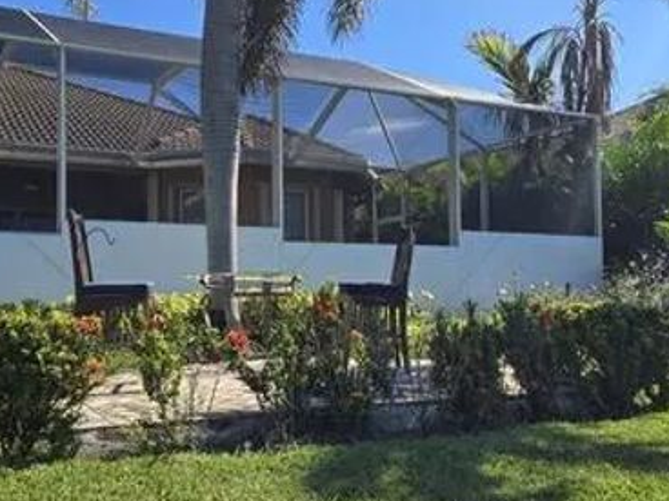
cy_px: 252
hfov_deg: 46.6
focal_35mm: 40
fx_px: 773
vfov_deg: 36.0
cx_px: 275
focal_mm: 5.4
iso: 25
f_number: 1.8
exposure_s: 1/1422
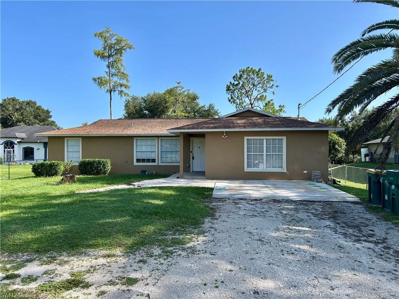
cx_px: 200
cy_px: 150
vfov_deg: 53.1
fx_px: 300
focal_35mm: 26
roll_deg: -0.1
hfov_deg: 67.3
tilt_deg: +1.2
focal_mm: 5.7
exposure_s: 1/2353
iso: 50
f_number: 1.5
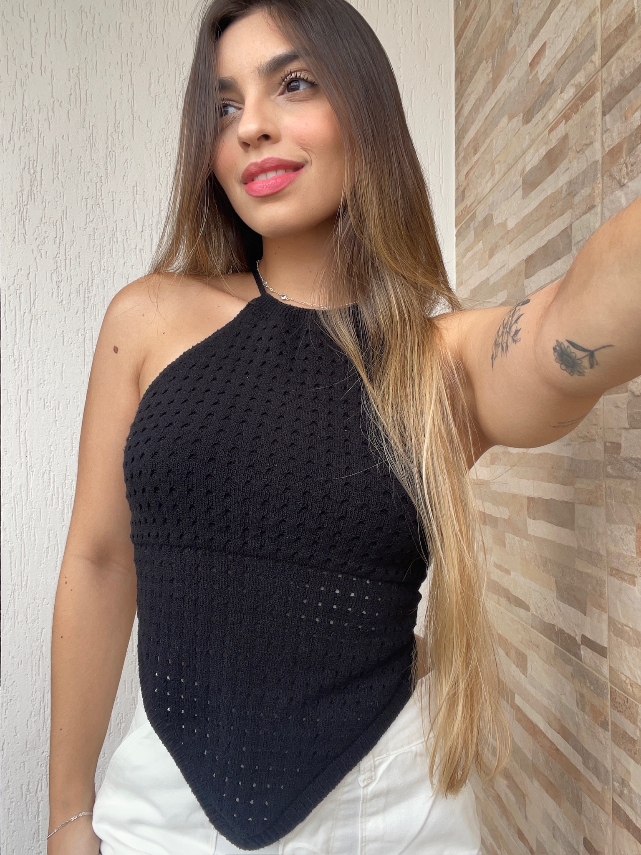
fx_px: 741
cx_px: 320
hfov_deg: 46.8
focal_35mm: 30
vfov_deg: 60.0
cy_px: 428
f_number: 2.2
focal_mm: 2.71
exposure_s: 1/122
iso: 25
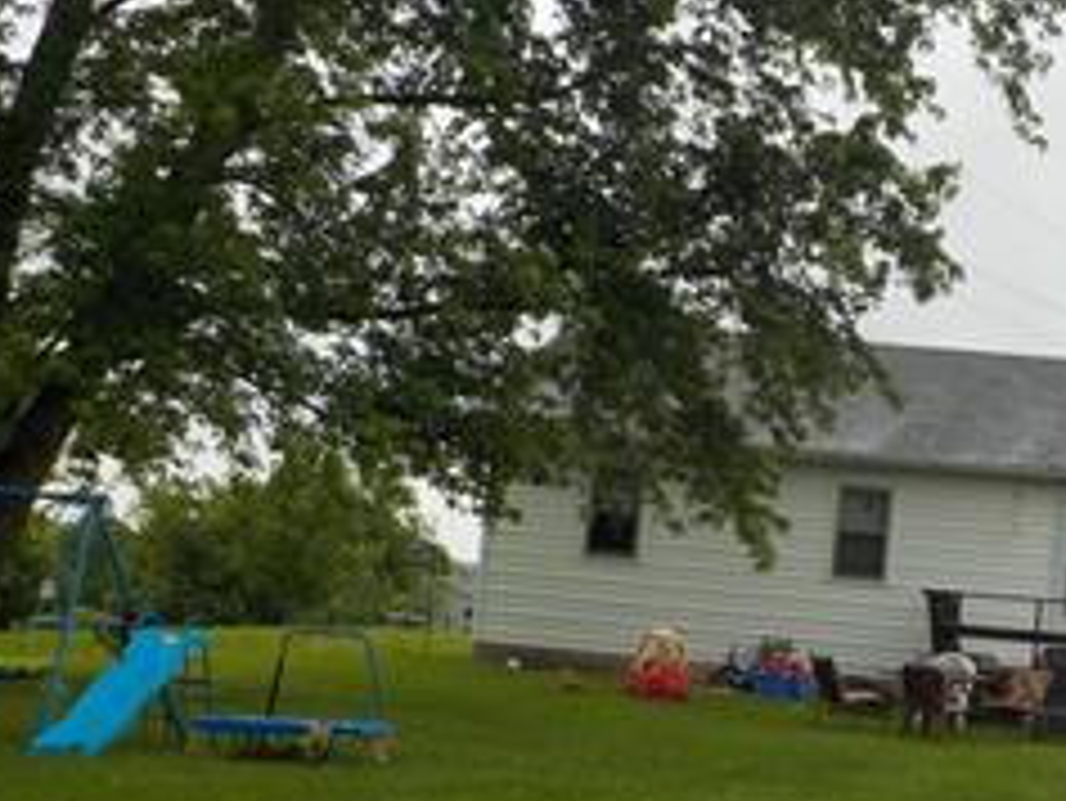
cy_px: 468
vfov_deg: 18.2
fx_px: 2496
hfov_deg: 22.9
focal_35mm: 81
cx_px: 1120
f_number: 3.3
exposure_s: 1/250
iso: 125
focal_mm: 4.1
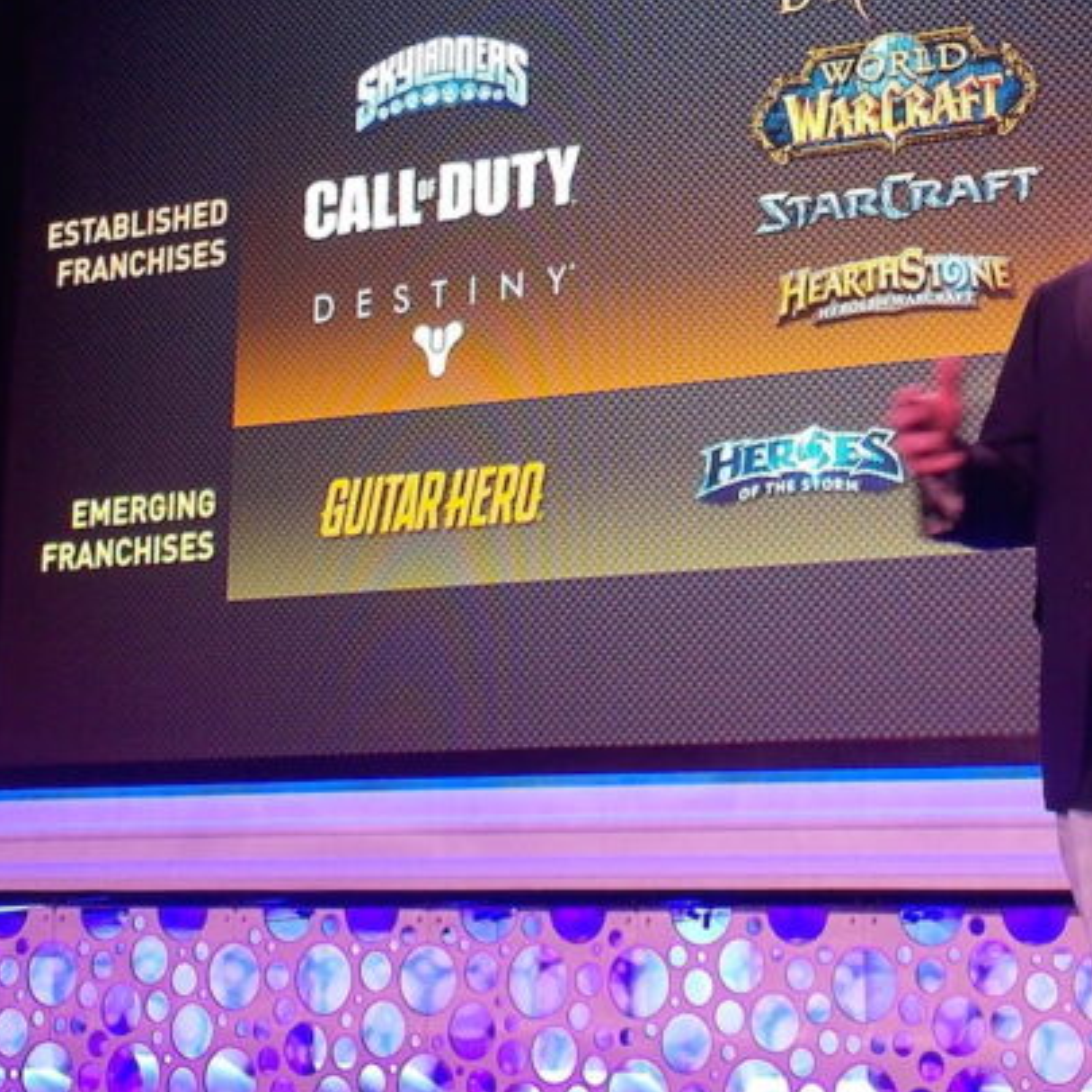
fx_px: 2391
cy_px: 297
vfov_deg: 25.5
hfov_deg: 25.2
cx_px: 919
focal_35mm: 67
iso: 125
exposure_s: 1/30
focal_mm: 5.3
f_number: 3.3
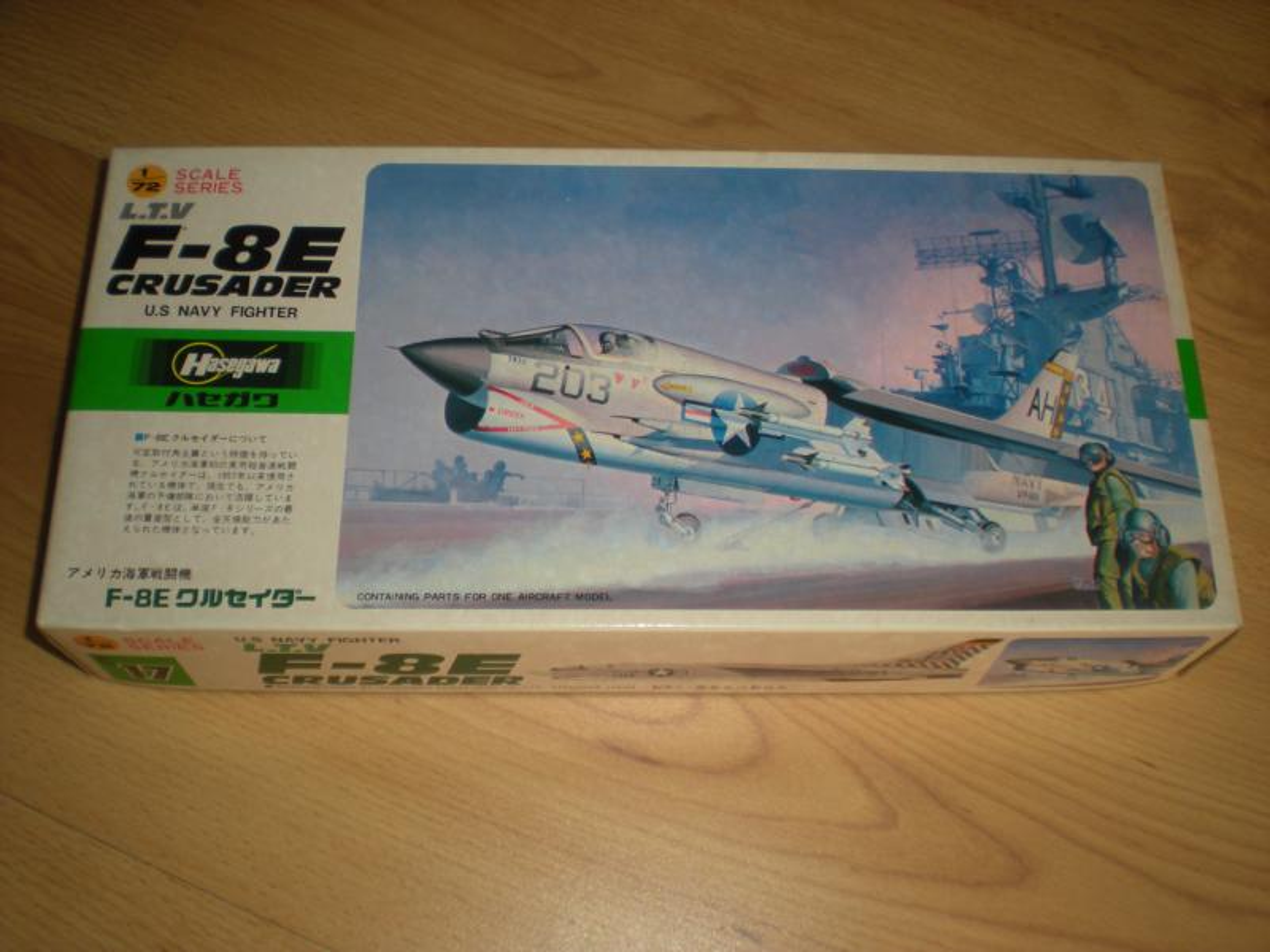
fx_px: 1394
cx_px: 635
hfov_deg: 49.0
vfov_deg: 37.7
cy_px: 476
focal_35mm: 38
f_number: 3.1
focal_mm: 6.3
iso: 64
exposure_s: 1/40.3
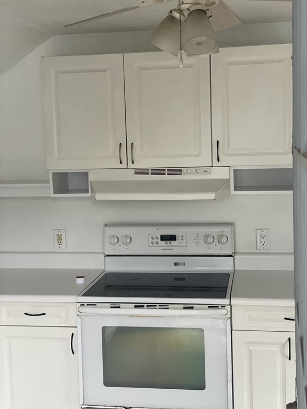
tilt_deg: -4.7
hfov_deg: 28.0
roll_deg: +1.7
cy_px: 204
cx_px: 154
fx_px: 615
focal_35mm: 52
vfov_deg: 36.8
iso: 250
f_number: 2
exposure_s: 1/121
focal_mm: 6
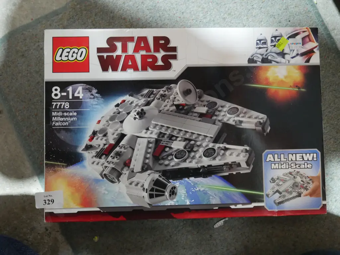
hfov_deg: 54.0
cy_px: 128
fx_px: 334
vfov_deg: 41.8
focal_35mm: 34
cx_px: 170
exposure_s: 1/60
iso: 3200
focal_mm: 17
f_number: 4
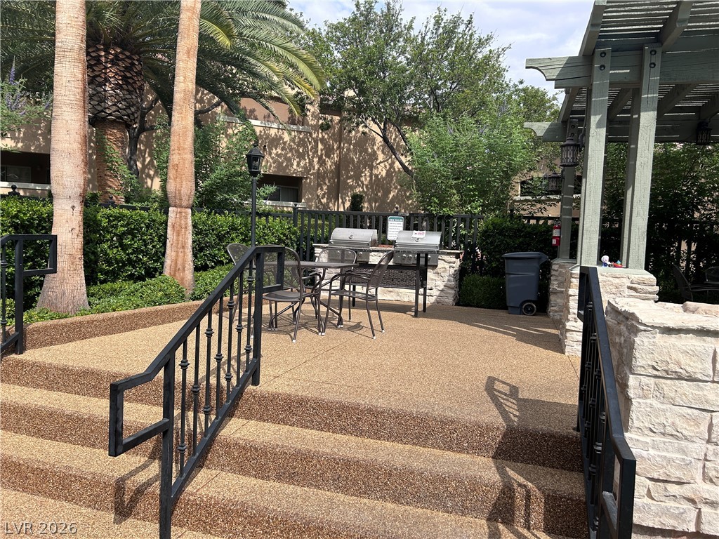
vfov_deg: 53.1
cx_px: 360
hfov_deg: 67.3
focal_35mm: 26
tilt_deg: -2.6
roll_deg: -1.3
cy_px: 270
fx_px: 540
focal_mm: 5.7
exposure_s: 1/3704
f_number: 1.5
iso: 50
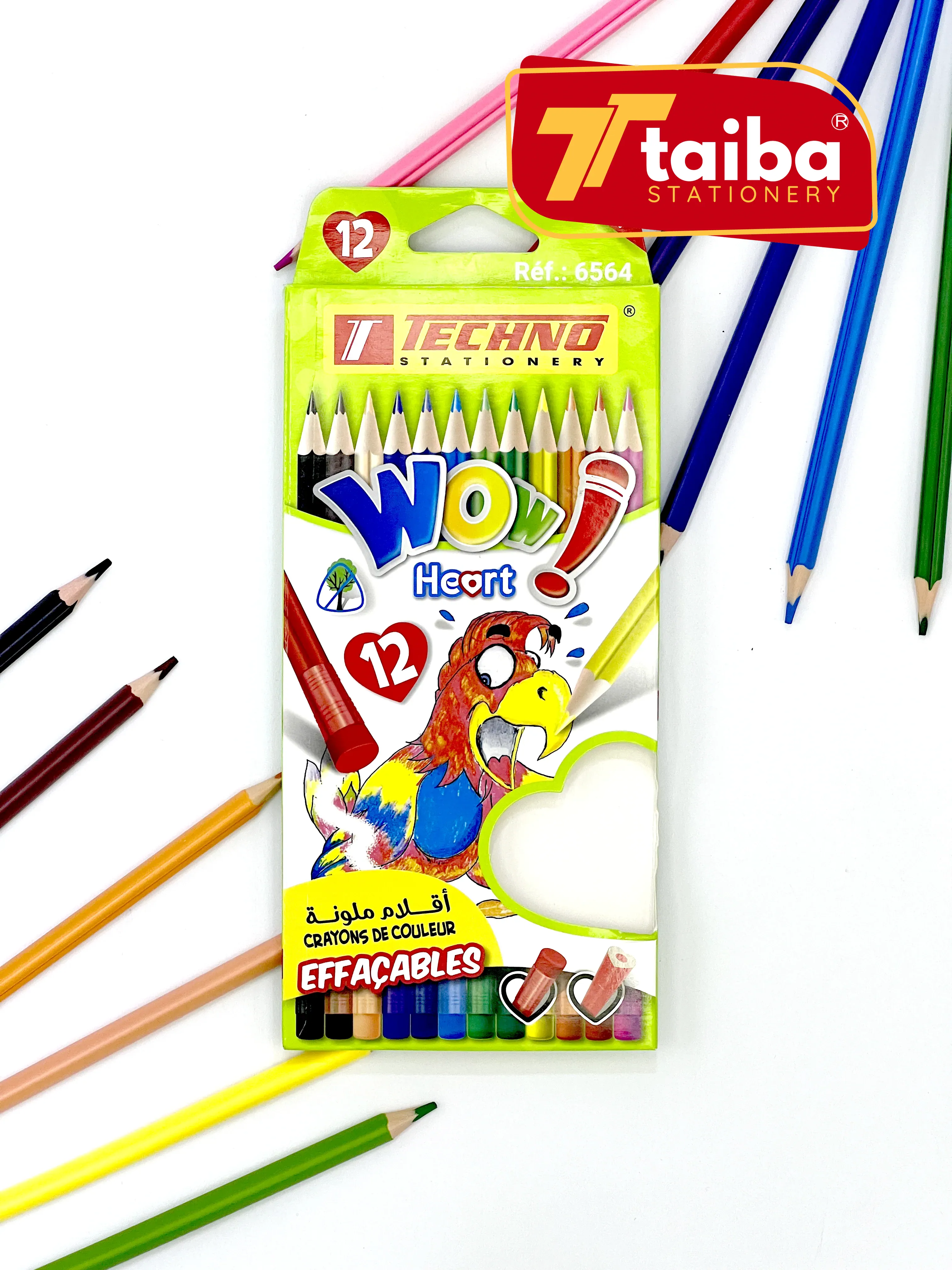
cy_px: 635
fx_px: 2824
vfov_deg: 25.3
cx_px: 476
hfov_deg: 19.1
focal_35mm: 77
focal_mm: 9
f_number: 2.8
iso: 160
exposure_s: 1/100
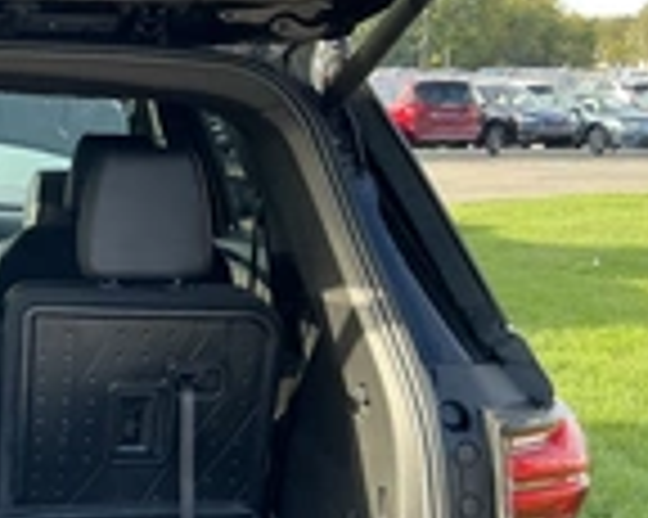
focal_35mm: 76
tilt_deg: -6.8
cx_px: -45
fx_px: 1457
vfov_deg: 20.1
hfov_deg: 23.7
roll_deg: -1.6
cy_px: 266
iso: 32
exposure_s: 1/136
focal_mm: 3
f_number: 1.8
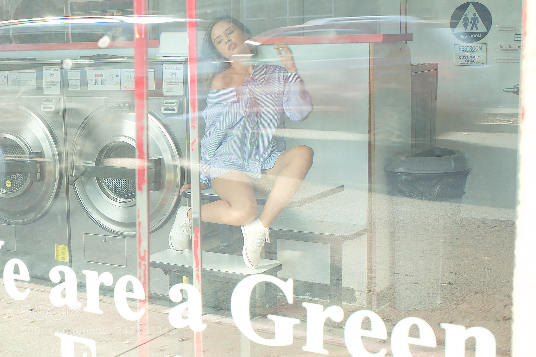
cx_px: 268
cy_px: 178
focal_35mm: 38
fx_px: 566
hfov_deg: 50.7
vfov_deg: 35.0
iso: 200
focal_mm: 38
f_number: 7.1
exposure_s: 1/50
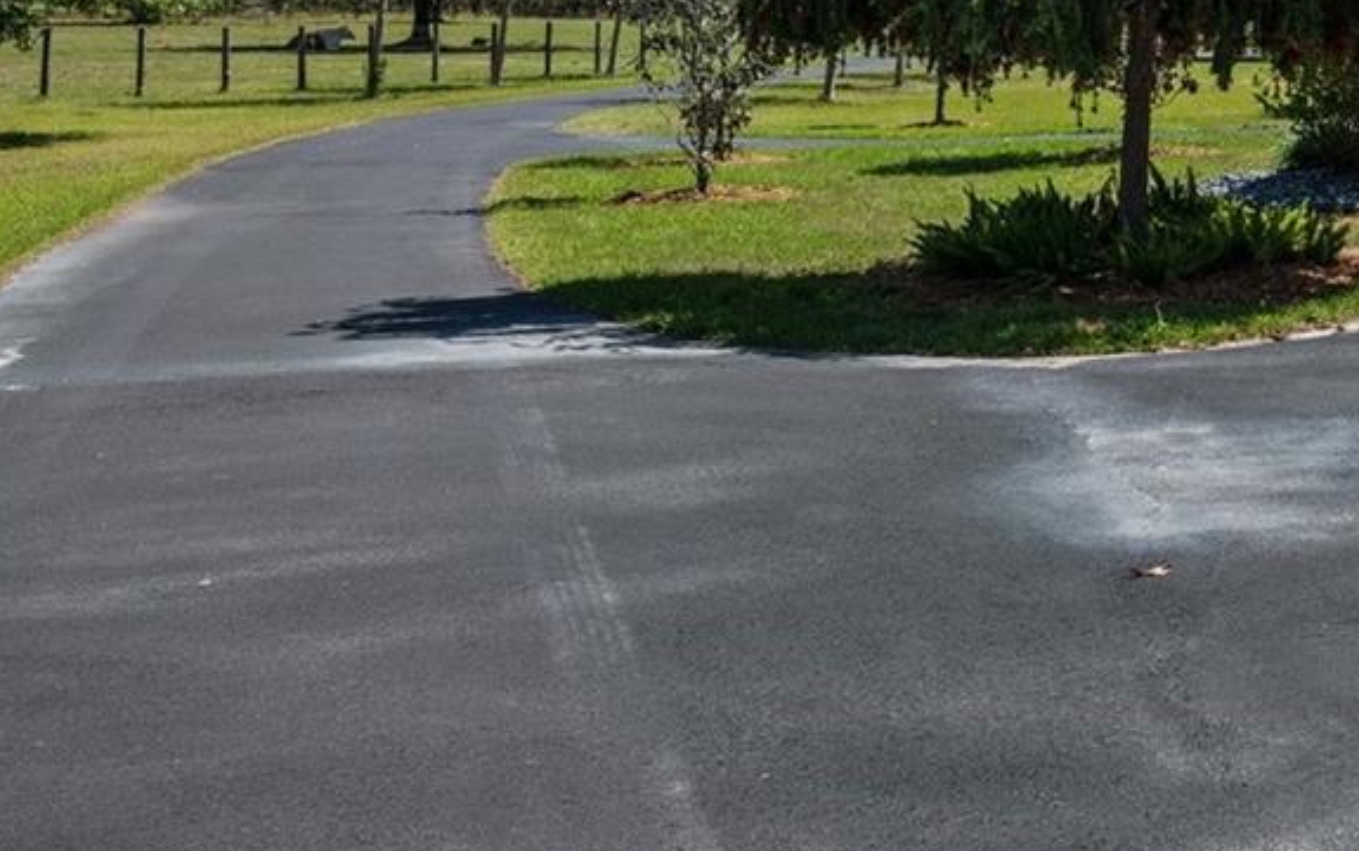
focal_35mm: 68
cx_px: 1489
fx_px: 2520
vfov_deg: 18.7
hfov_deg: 27.6
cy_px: 24
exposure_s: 1/50
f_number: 9
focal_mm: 24
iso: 125
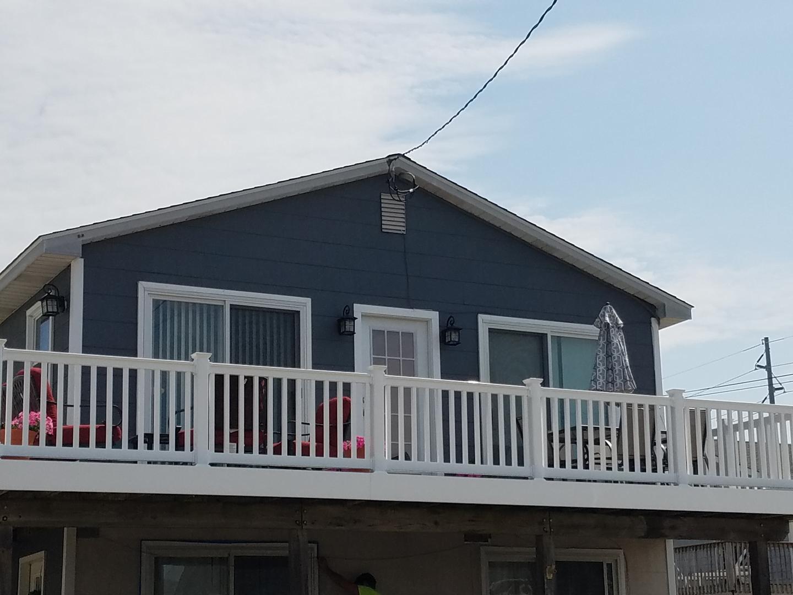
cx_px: 396
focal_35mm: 26
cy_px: 298
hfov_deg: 67.3
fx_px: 596
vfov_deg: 53.1
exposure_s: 1/5200
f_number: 1.7
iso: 50
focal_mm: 4.2
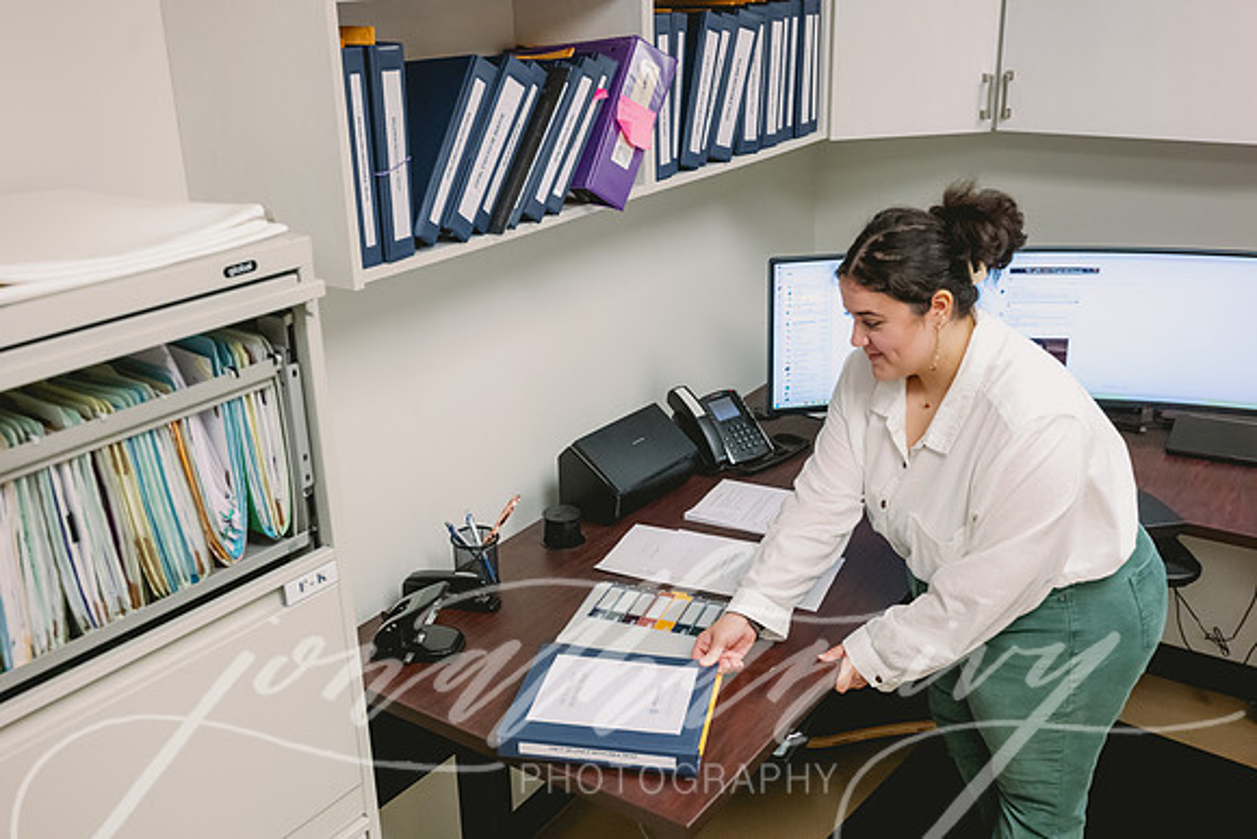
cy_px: 420
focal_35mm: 36
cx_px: 628
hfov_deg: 53.1
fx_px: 1257
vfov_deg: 36.9
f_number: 5
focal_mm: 36
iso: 3200
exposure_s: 1/200
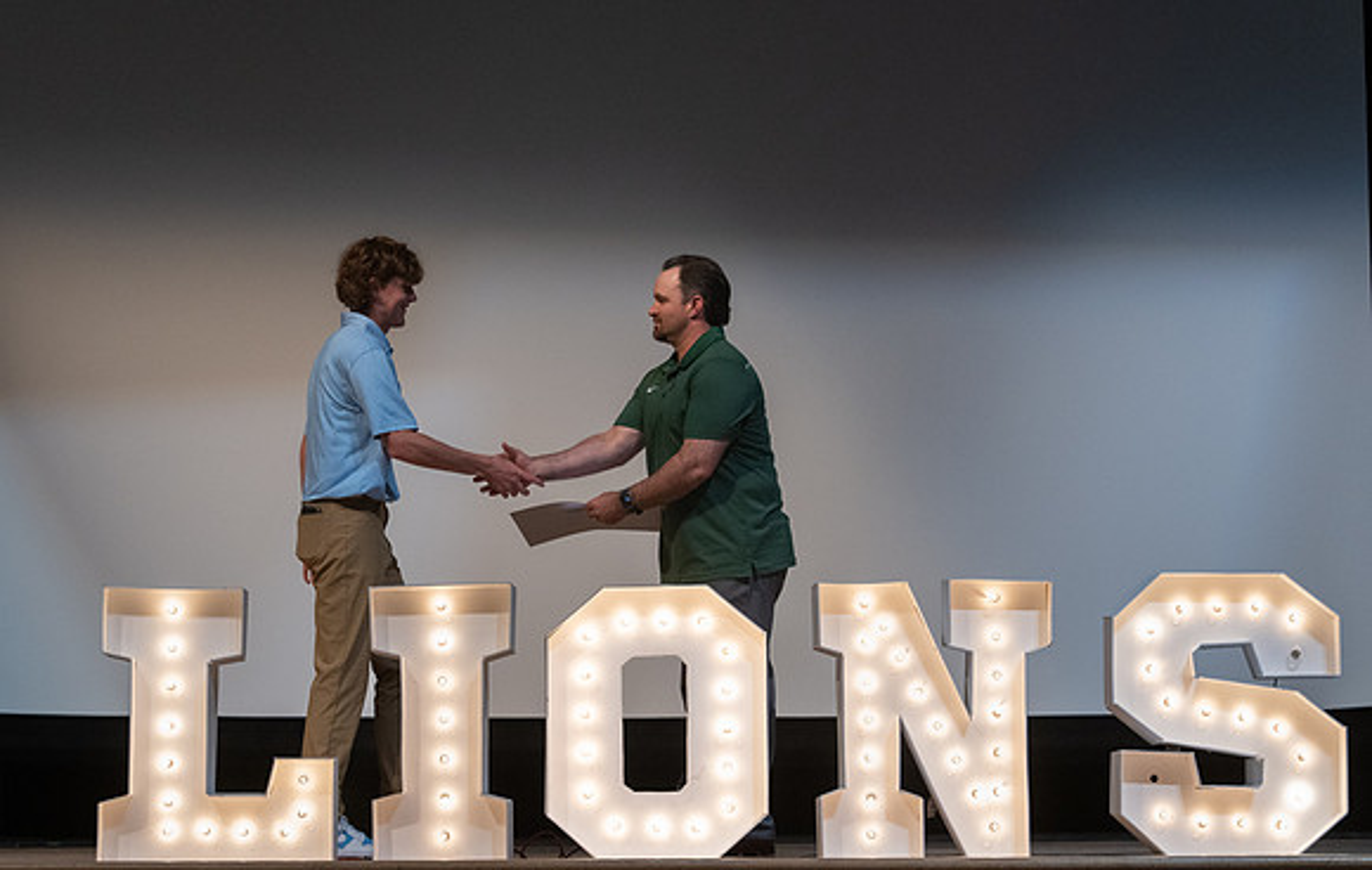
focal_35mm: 80
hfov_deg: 25.6
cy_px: 400
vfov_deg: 16.4
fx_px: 3019
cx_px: 637
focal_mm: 70
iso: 5000
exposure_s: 1/320
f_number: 4.5
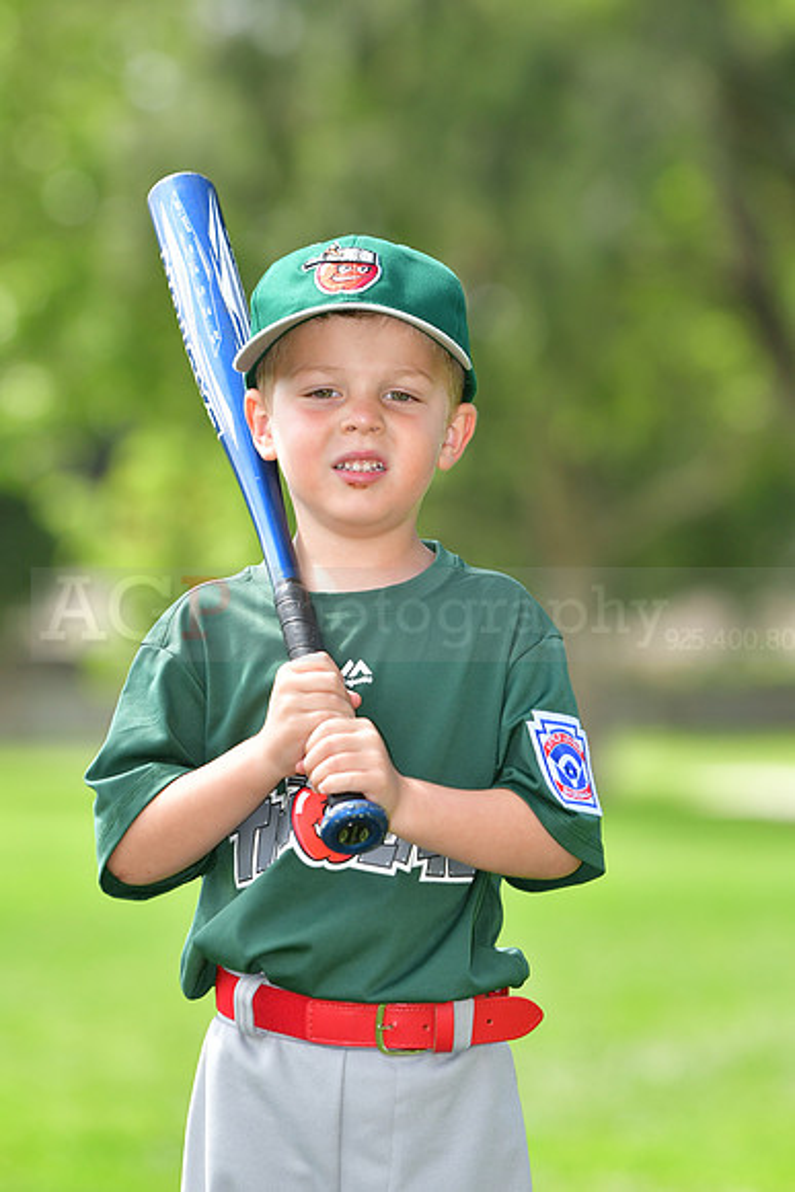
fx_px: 7200
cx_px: 398
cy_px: 596
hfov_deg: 6.3
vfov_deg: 9.5
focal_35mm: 218
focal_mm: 145
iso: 500
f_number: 4
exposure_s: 1/2000
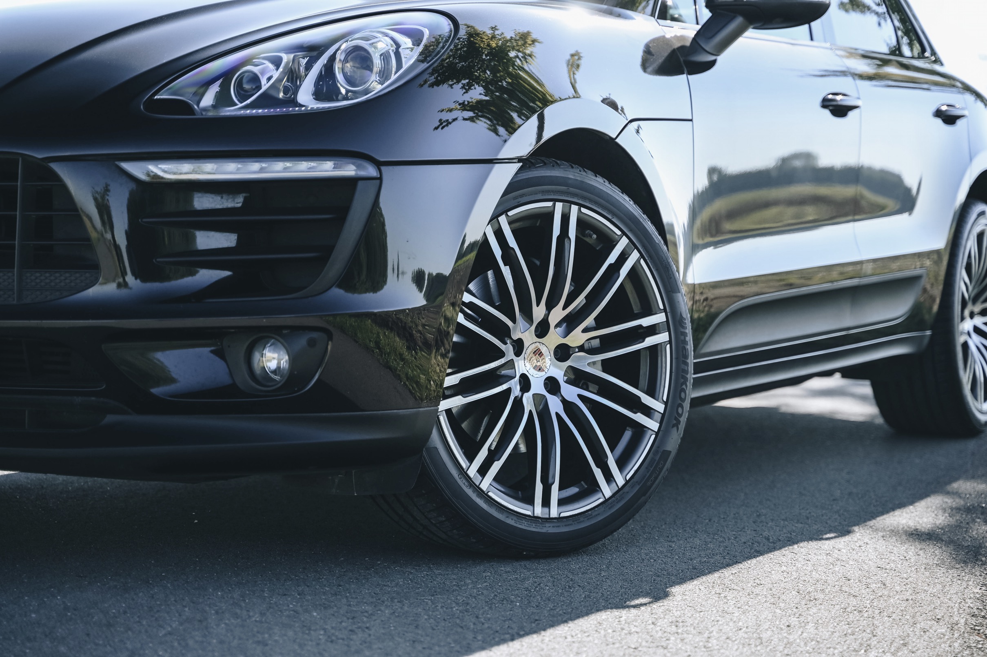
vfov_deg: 19.7
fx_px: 1891
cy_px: 328
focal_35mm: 69
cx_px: 494
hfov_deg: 29.3
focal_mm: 69
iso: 100
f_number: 2.8
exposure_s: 1/250
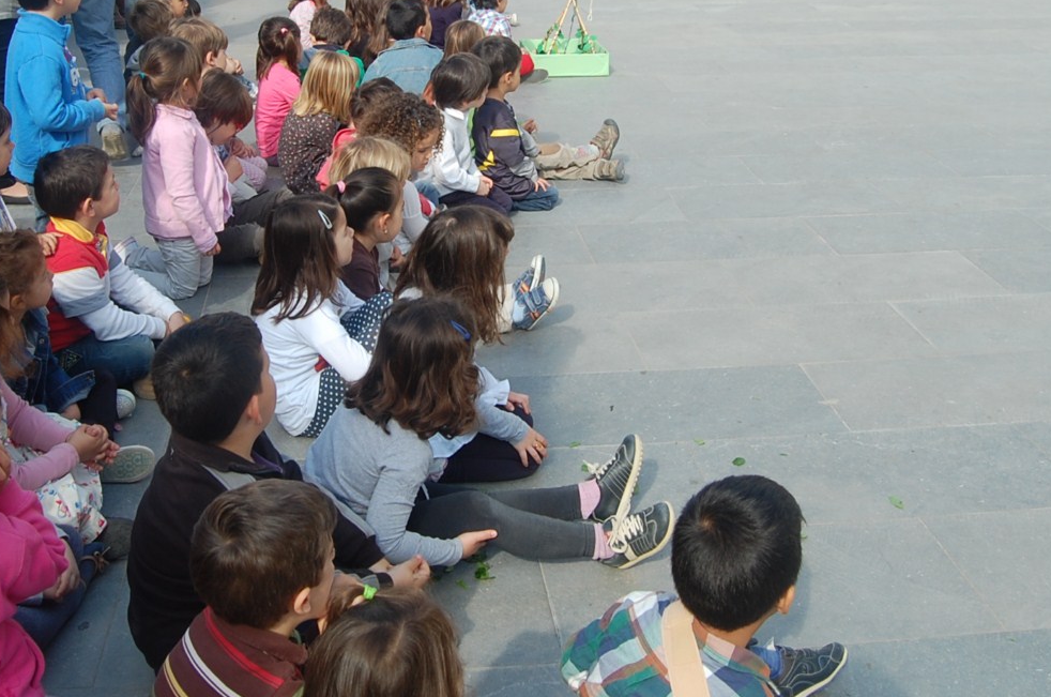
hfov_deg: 44.4
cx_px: 446
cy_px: 169
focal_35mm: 44
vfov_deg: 29.9
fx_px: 1282
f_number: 8
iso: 200
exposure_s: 1/250
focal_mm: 18
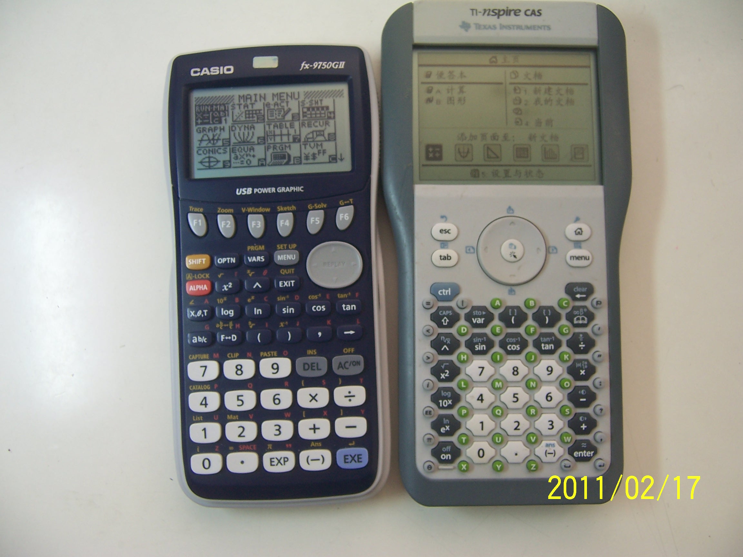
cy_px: 278
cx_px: 372
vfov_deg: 42.9
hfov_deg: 55.4
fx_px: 708
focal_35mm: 33
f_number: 3.4
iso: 80
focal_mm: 5.5
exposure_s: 1/30
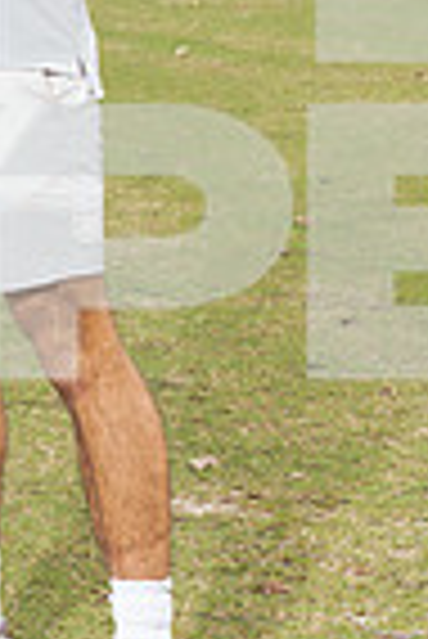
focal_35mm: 222
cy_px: -72
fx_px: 3949
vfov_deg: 9.2
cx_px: -50
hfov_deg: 6.2
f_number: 8
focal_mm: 70
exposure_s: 1/250
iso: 400
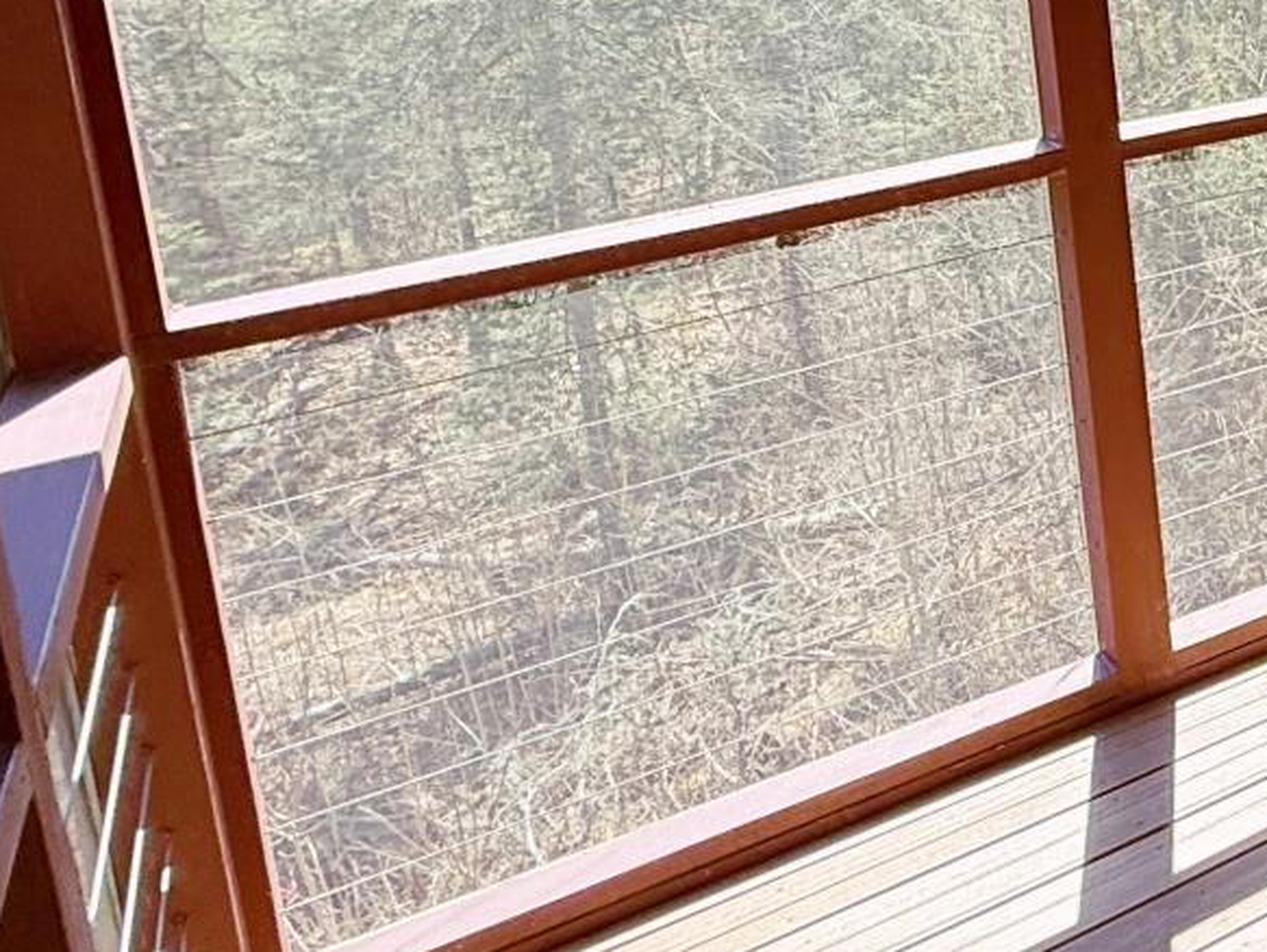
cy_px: -37
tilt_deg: -8.8
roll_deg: +2.8
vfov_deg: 28.2
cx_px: 1786
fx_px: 1758
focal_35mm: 48
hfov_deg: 29.0
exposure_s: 1/351
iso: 64
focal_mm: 2.22
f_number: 2.2
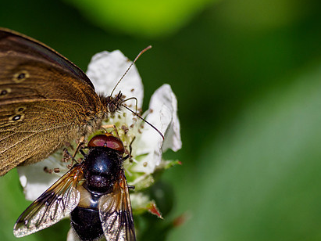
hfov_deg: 1.7
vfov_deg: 1.3
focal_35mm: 1140
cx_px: 84
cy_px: 198
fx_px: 10568
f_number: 4
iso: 250
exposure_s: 1/1250
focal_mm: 300
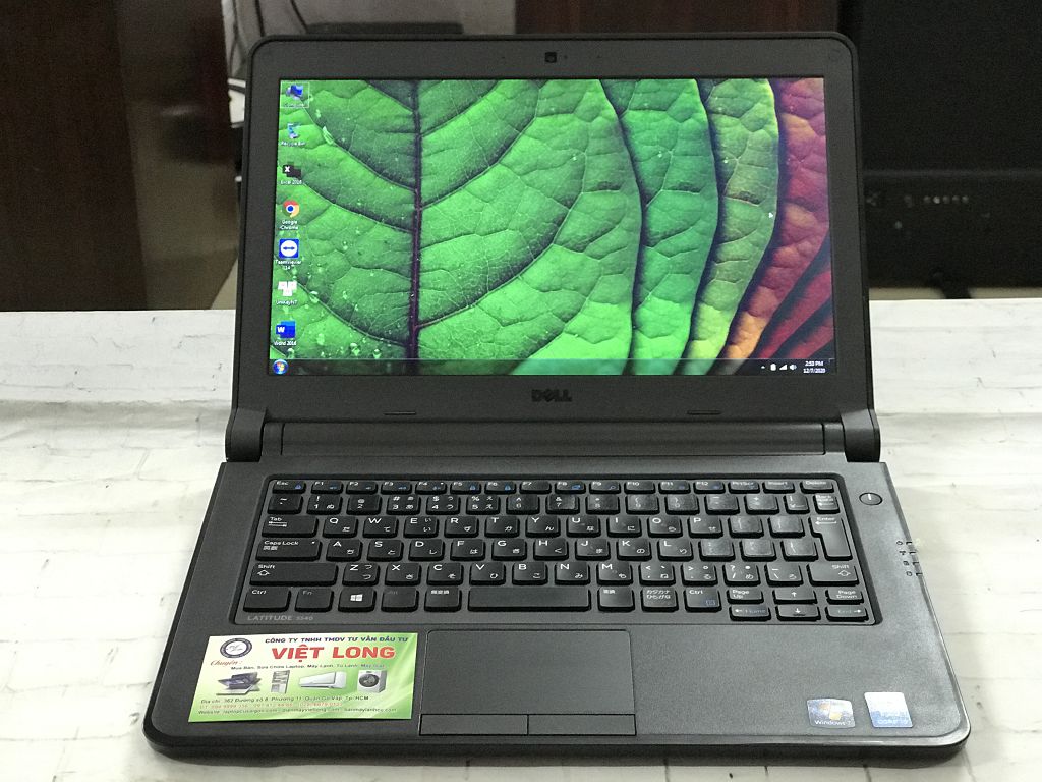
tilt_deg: -26.7
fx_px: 1716
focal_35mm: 57
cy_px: 391
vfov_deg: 25.7
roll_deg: -0.1
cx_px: 521
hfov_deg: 33.8
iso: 800
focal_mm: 6.6
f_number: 2.8
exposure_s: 1/50
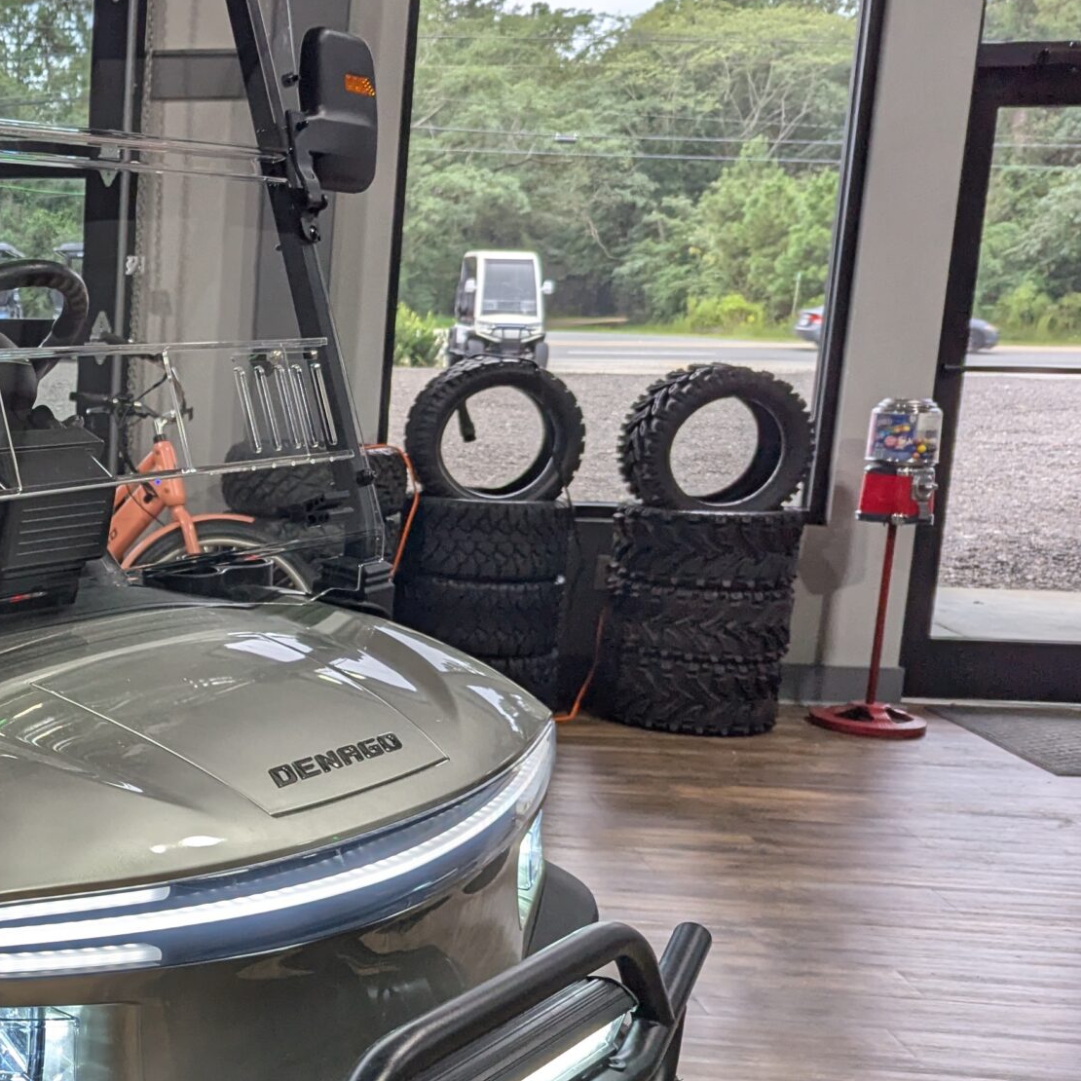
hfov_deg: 30.8
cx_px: -119
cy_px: 634
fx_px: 1731
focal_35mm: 49
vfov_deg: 34.6
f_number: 1.85
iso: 61
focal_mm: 6.81
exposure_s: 1/180
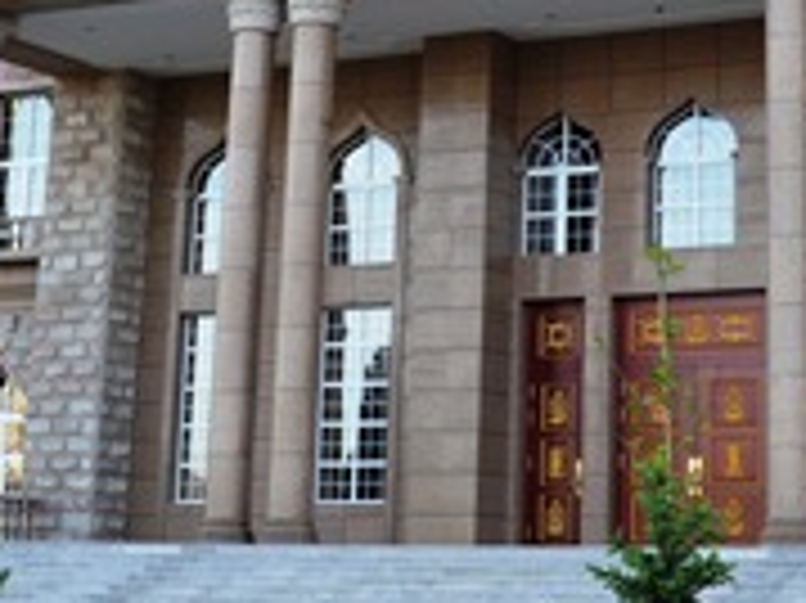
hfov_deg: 20.9
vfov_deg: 15.3
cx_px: 612
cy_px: -137
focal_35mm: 93
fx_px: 2164
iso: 220
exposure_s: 1/125
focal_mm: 18
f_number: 5.6
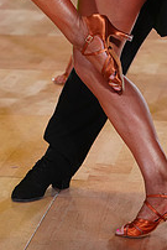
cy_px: -83
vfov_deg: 10.0
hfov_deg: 6.8
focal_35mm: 201
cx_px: 121
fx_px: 1396
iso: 1250
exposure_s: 1/400
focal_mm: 70
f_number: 4
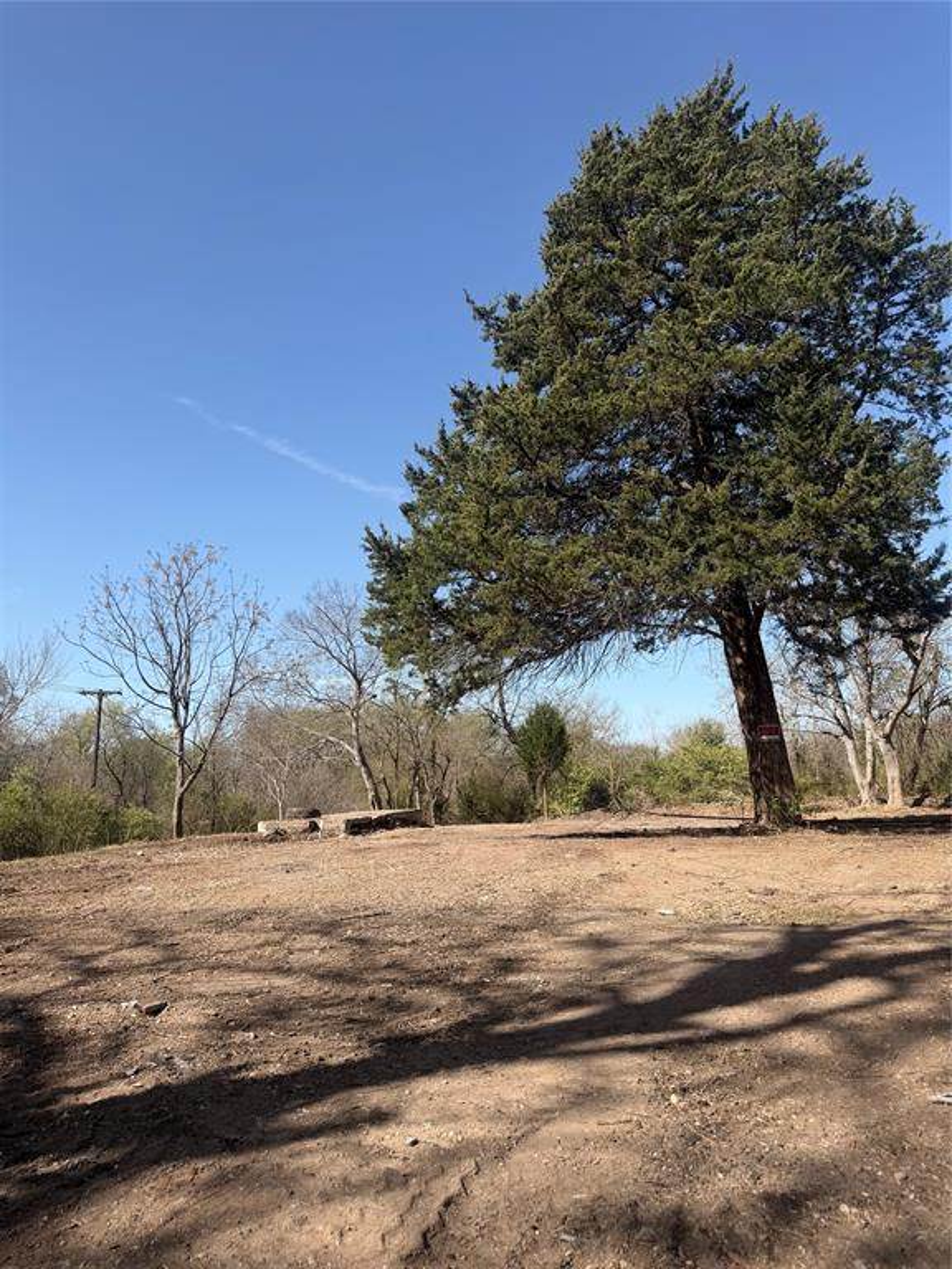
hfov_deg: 56.8
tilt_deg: +10.6
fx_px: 880
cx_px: 476
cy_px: 634
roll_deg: +0.3
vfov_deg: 71.6
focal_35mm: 24
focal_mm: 6.76
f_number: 1.78
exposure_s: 1/3021
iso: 80
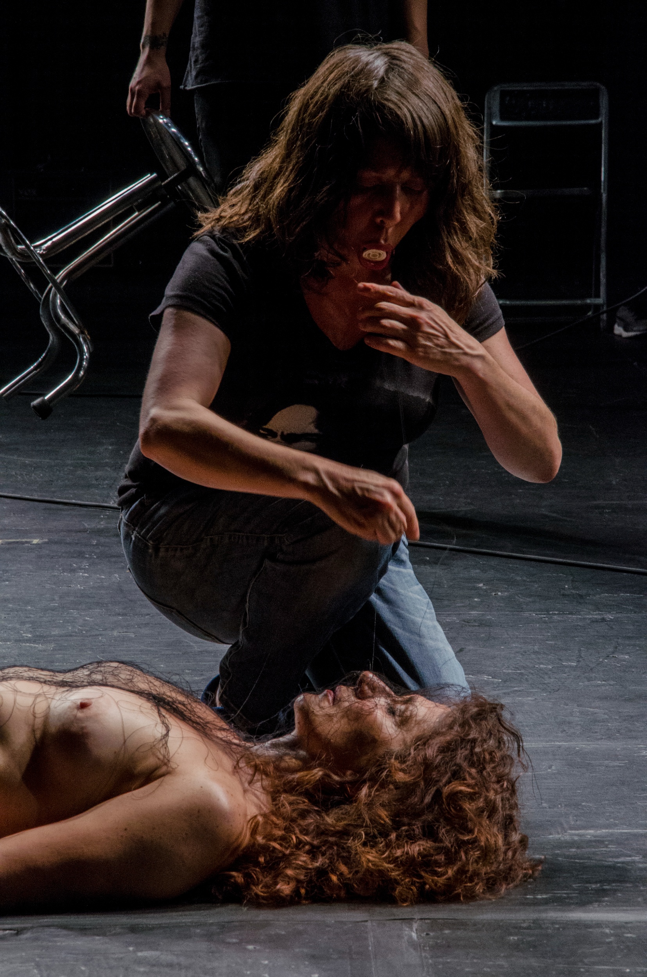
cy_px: 488
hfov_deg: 8.7
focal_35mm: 158
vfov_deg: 13.1
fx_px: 4266
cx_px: 324
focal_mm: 105
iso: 1600
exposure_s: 1/160
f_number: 14
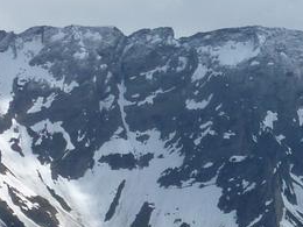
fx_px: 1698
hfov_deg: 9.6
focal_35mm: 194
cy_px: 383
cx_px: 565
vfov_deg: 7.5
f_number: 5.6
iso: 80
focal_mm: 6.9
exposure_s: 1/640
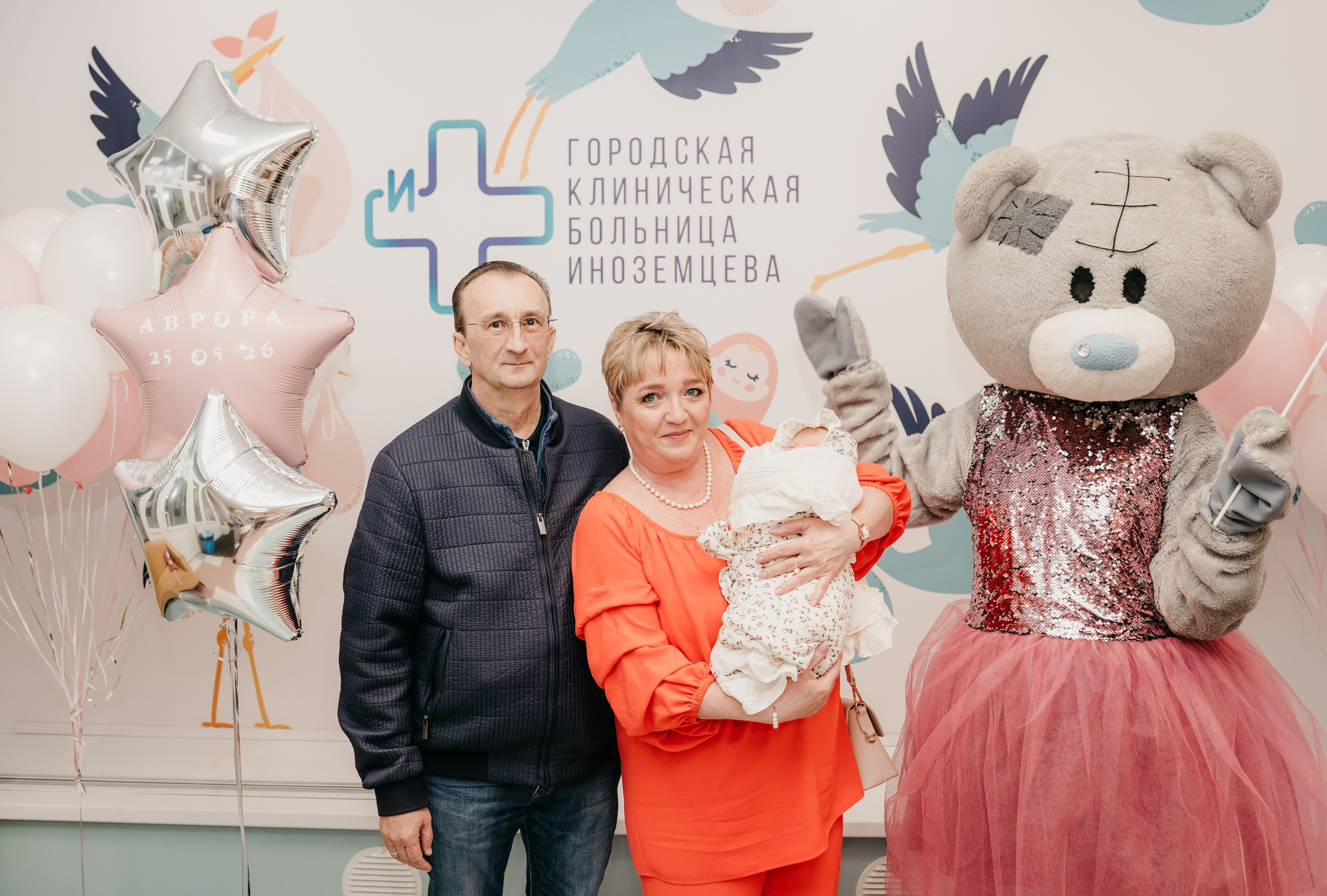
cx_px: 630
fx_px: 1356
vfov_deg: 36.6
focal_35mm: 37
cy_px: 465
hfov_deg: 52.1
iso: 400
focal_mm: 35
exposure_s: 1/160
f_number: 4
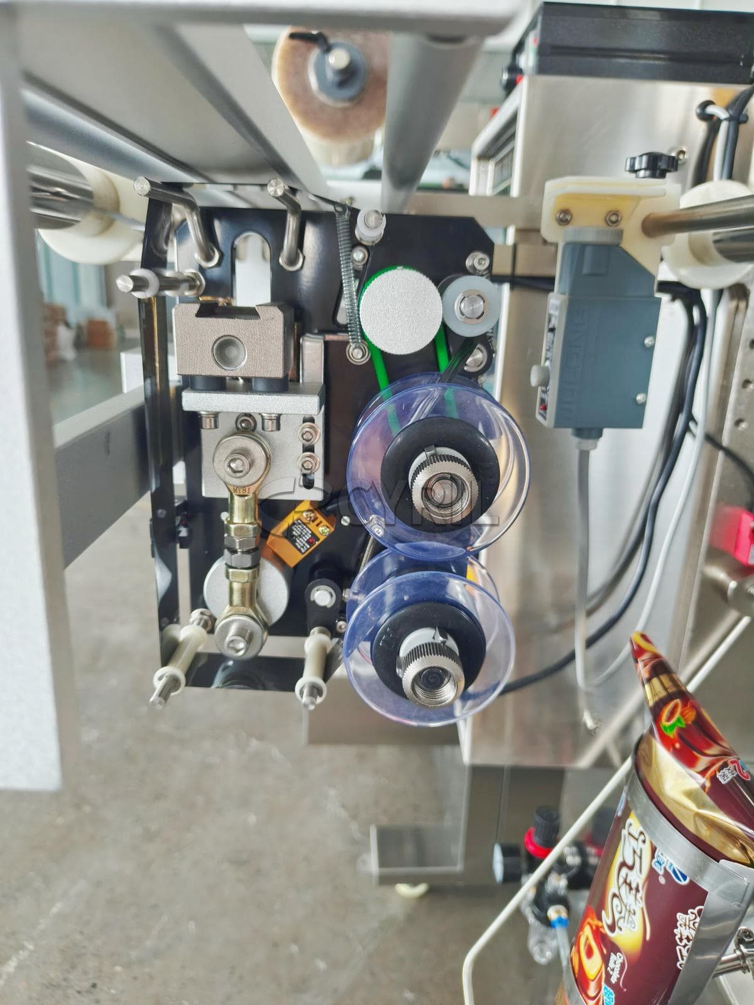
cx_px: 377
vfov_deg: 73.9
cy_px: 502
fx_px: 668
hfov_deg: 58.9
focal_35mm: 23
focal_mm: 5.56
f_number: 1.88
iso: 1000
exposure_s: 1/20
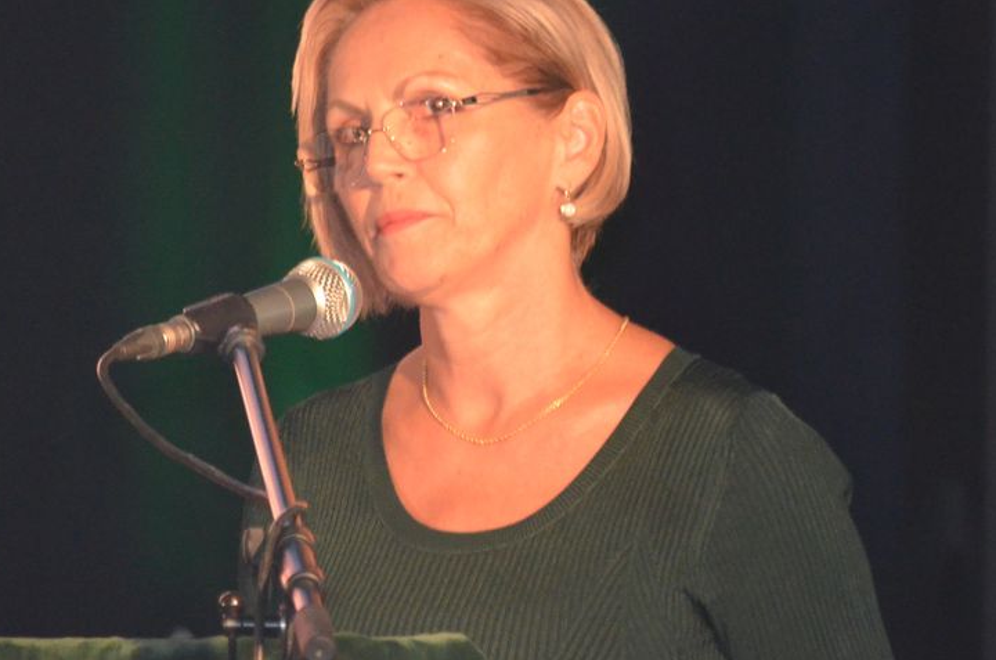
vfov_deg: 2.3
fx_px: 16567
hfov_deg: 3.4
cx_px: 815
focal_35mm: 600
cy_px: 283
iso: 3200
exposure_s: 1/60
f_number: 5.3
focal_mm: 240
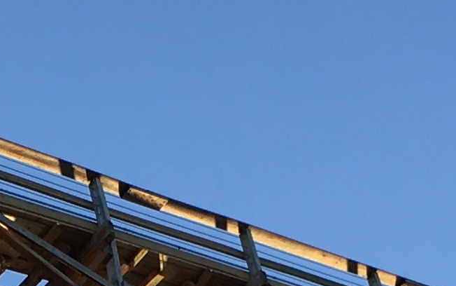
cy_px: 706
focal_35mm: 190
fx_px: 2362
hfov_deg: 11.0
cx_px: 112
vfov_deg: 6.5
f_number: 2.2
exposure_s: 1/409
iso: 25
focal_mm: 4.15
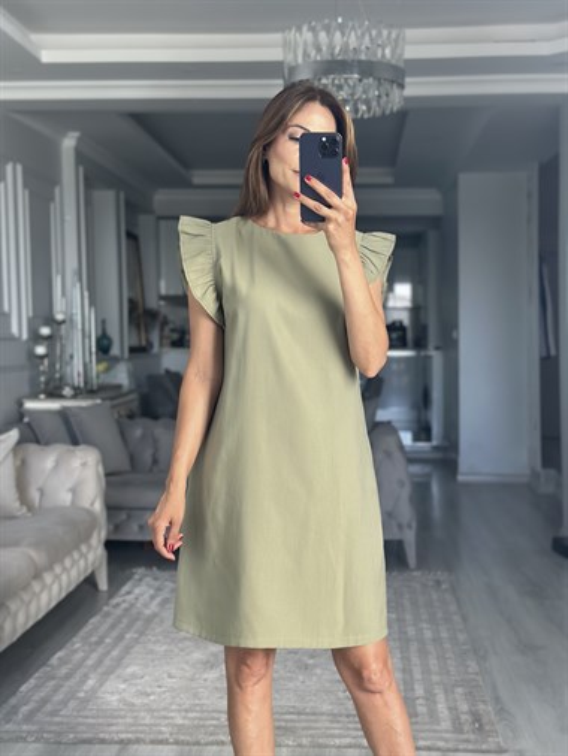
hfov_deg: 30.3
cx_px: 284
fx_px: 1049
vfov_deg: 39.6
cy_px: 378
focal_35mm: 48
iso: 100
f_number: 1.78
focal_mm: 6.86
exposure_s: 1/121
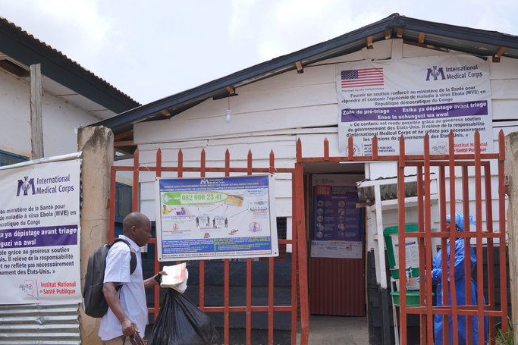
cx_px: 258
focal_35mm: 36
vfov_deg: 36.5
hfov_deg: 53.1
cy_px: 226
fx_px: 518
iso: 320
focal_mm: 24
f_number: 7.1
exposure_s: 1/500
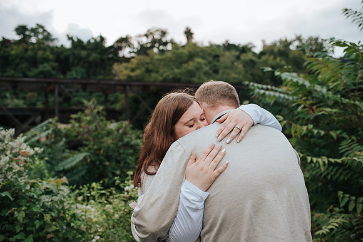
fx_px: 353
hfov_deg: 54.4
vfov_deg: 37.9
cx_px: 182
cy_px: 121
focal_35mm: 35
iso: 1000
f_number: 3.2
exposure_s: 1/500
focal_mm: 35
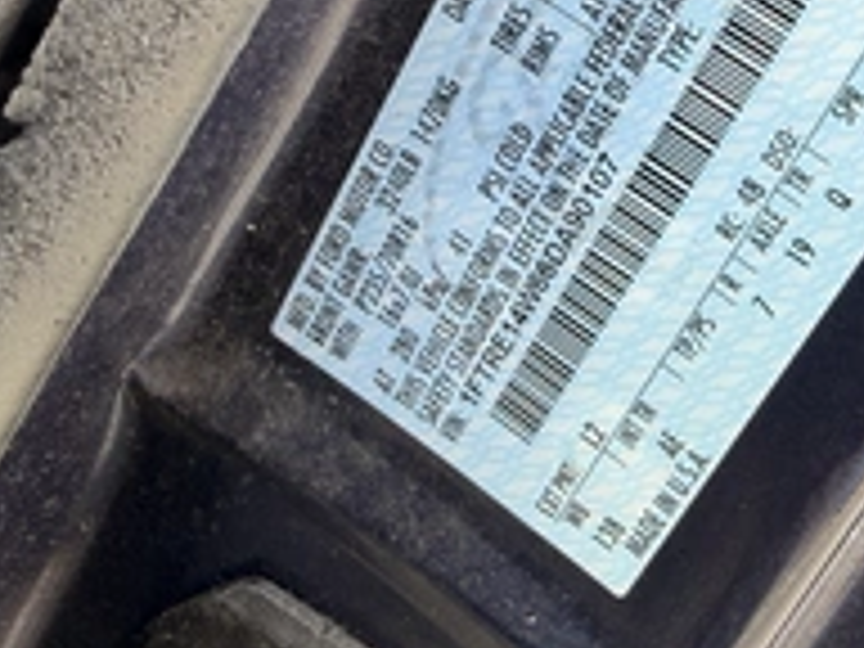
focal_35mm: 50
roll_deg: -27.8
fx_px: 1248
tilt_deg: -17.2
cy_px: 126
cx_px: 702
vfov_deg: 28.5
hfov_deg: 36.8
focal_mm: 2.22
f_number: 2.2
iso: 80
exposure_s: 1/121
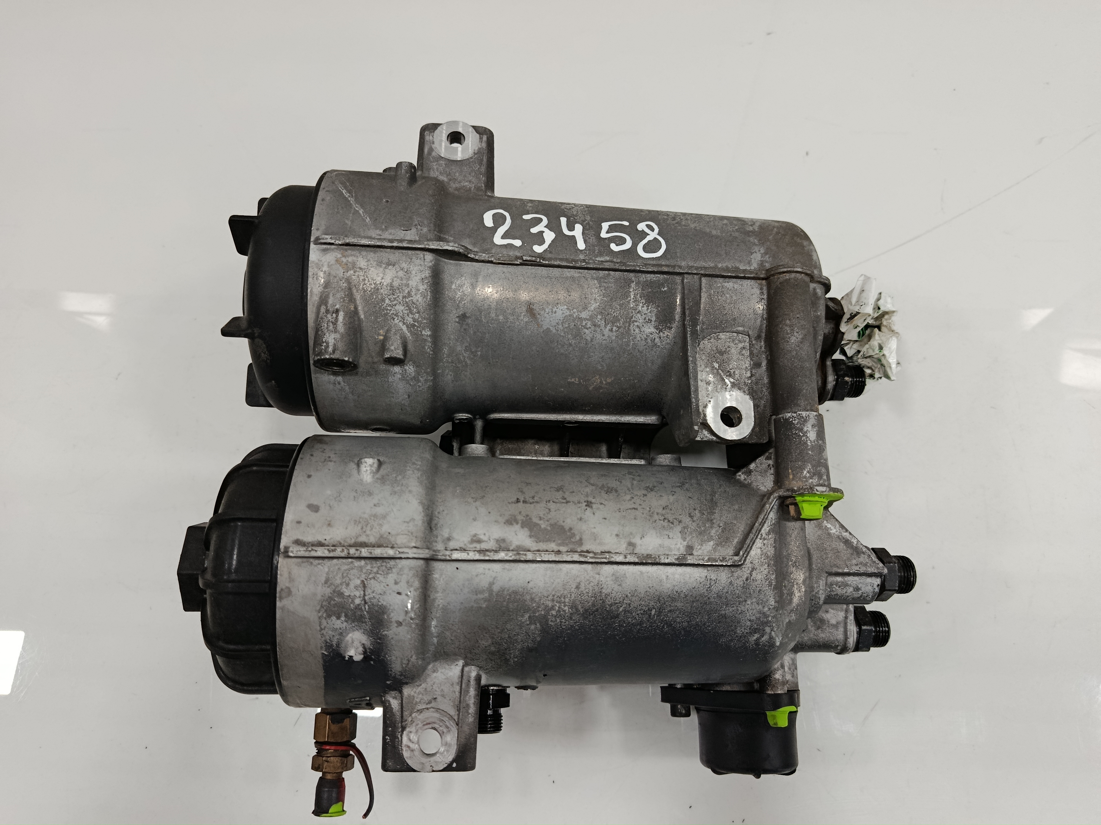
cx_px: 550
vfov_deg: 56.8
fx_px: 763
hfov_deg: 71.6
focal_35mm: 24
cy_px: 412
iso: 981
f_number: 1.7
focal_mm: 5.24
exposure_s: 1/100
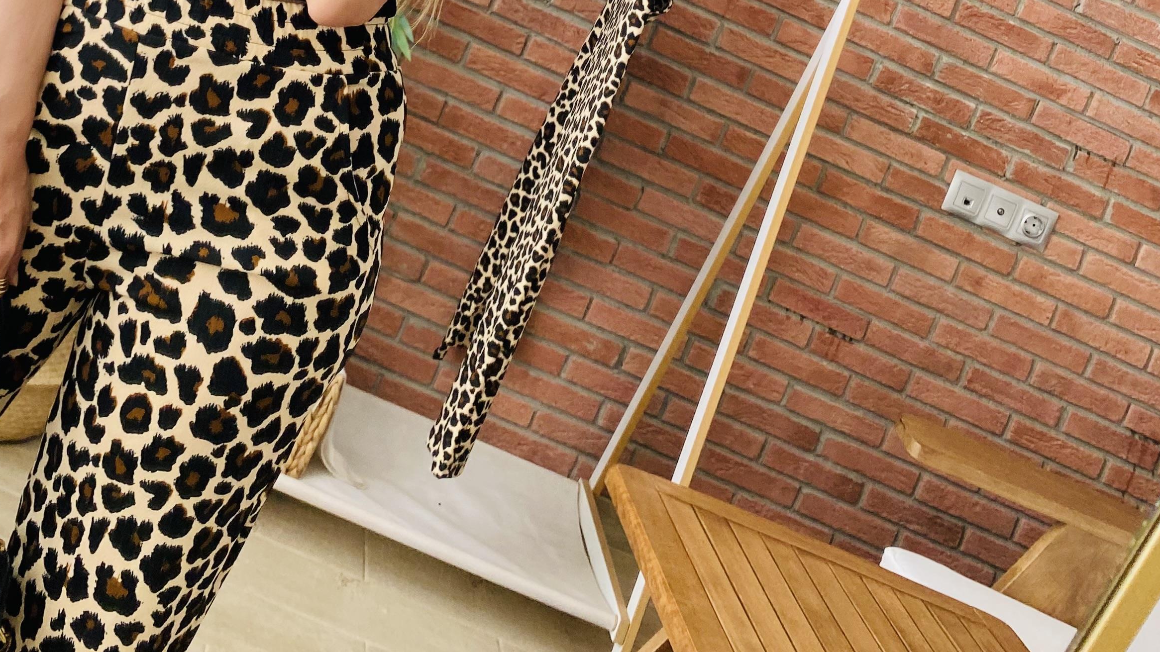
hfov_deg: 41.8
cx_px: 435
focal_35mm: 49
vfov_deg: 21.3
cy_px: -271
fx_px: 1507
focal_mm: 4.25
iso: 80
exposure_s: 1/121
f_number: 1.8
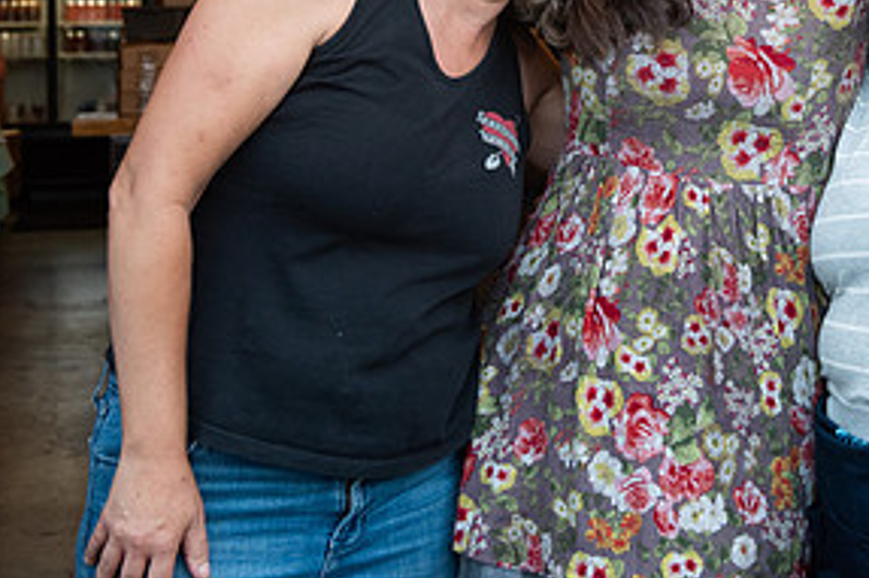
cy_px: 2
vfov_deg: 15.1
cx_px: 693
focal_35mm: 89
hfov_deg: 22.6
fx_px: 2147
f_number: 4
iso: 800
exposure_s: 1/80
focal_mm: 44
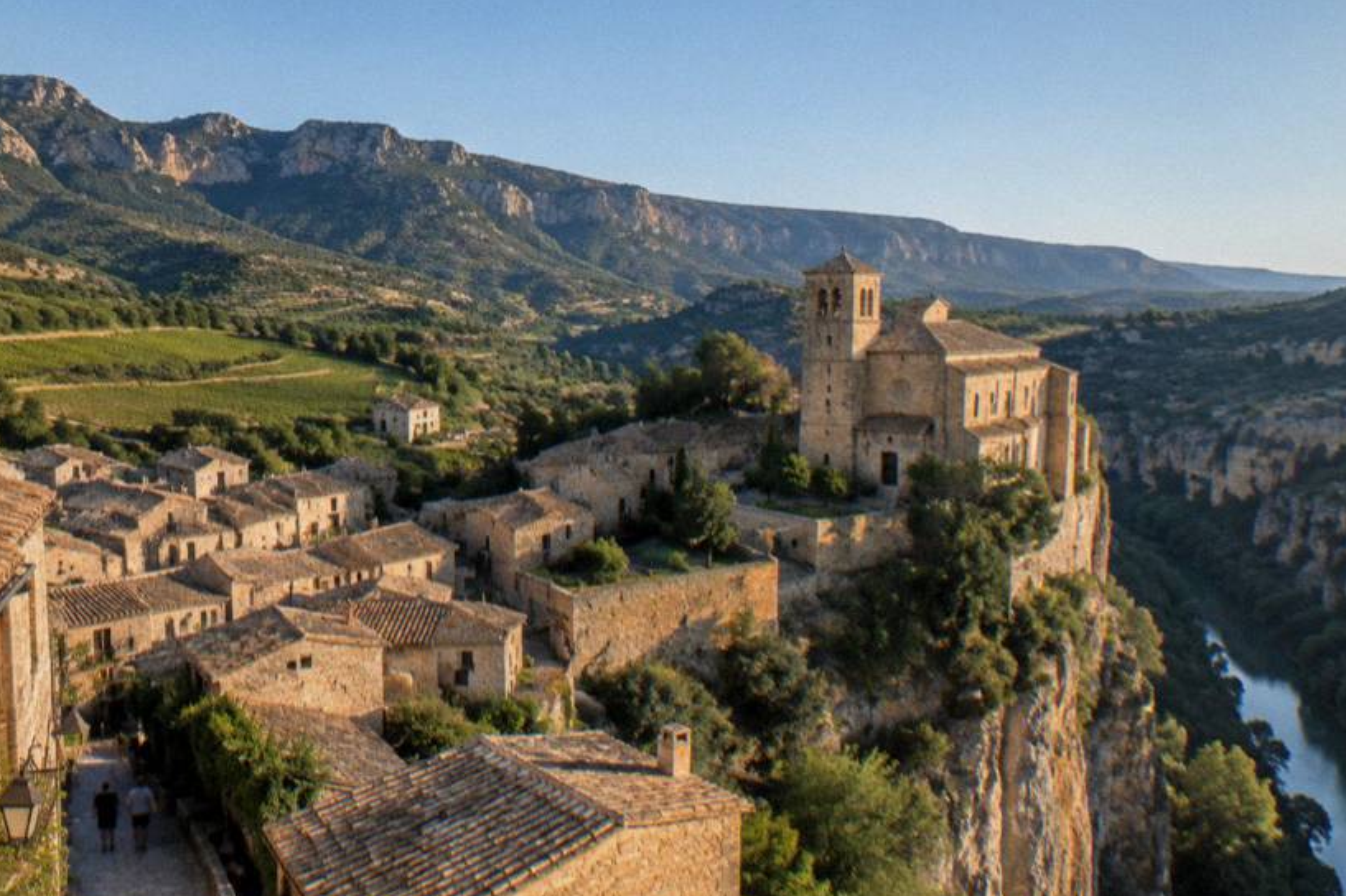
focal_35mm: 60
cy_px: 517
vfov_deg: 22.6
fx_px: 2242
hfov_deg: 33.4
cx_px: 656
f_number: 5.6
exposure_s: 1/640
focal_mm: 49
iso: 400
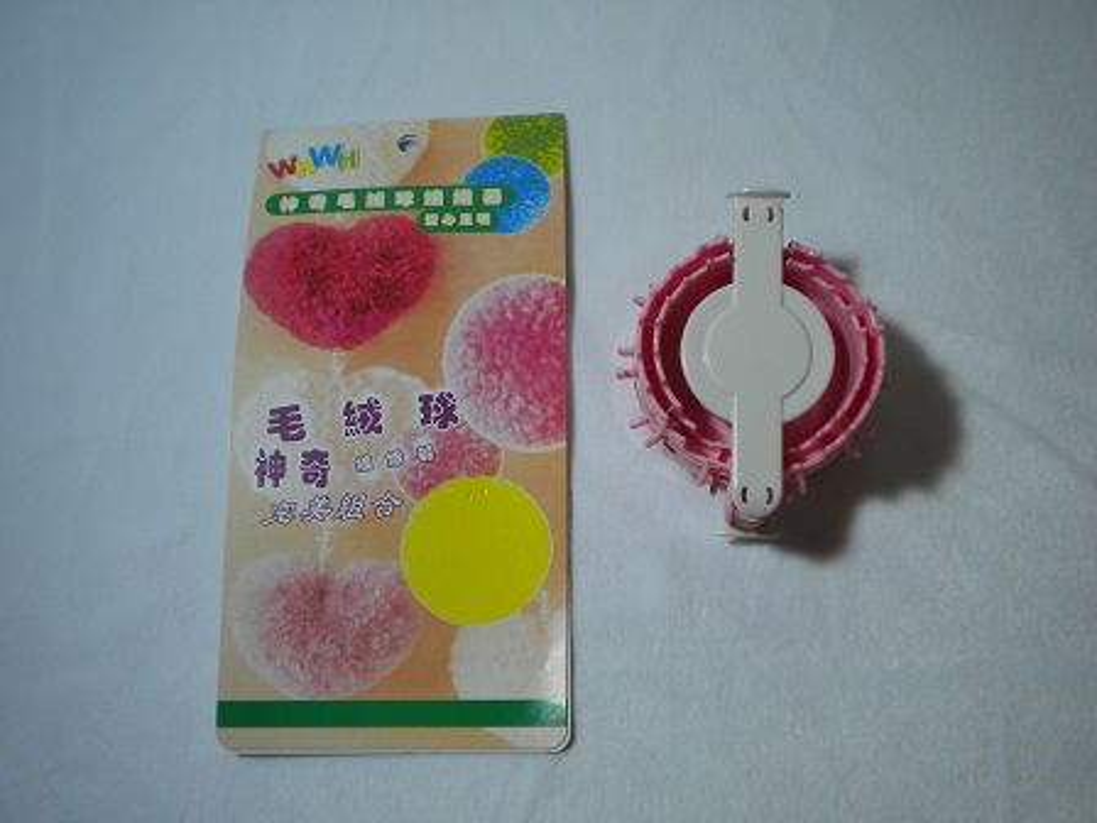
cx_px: 548
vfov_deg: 35.1
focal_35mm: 41
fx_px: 1299
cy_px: 412
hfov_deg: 45.8
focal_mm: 7.4
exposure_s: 1/84.7
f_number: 3.5
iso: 80
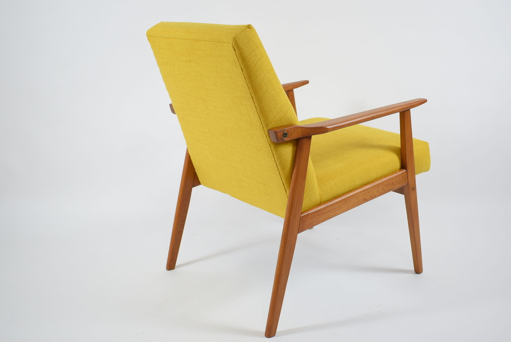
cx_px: 285
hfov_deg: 43.5
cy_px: 171
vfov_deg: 29.9
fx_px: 639
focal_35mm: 45
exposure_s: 1/20
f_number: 4
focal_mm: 26
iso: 100
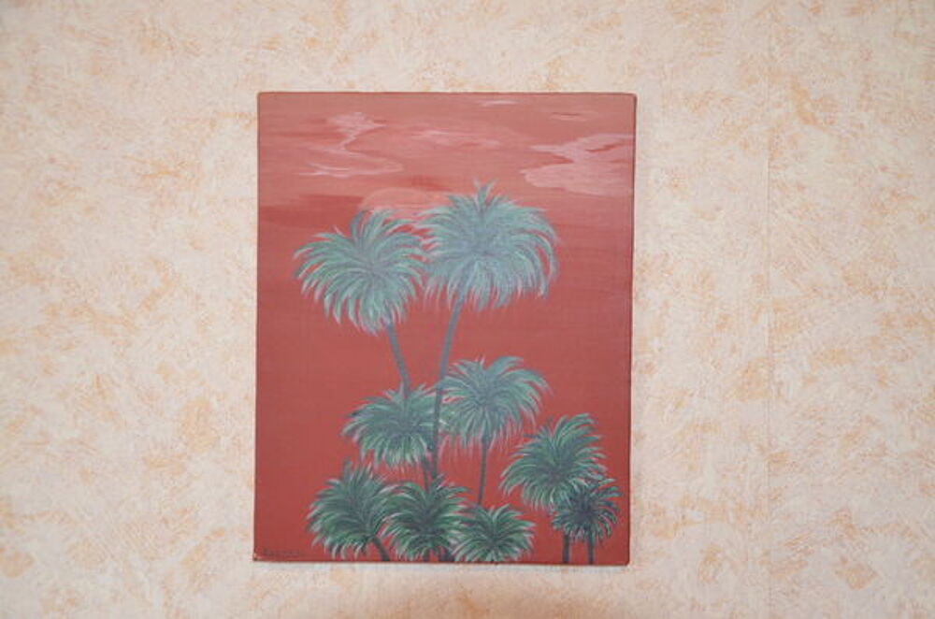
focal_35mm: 51
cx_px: 468
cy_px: 310
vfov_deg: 26.4
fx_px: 1322
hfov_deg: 39.0
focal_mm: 34
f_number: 4.2
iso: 2200
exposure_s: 1/60
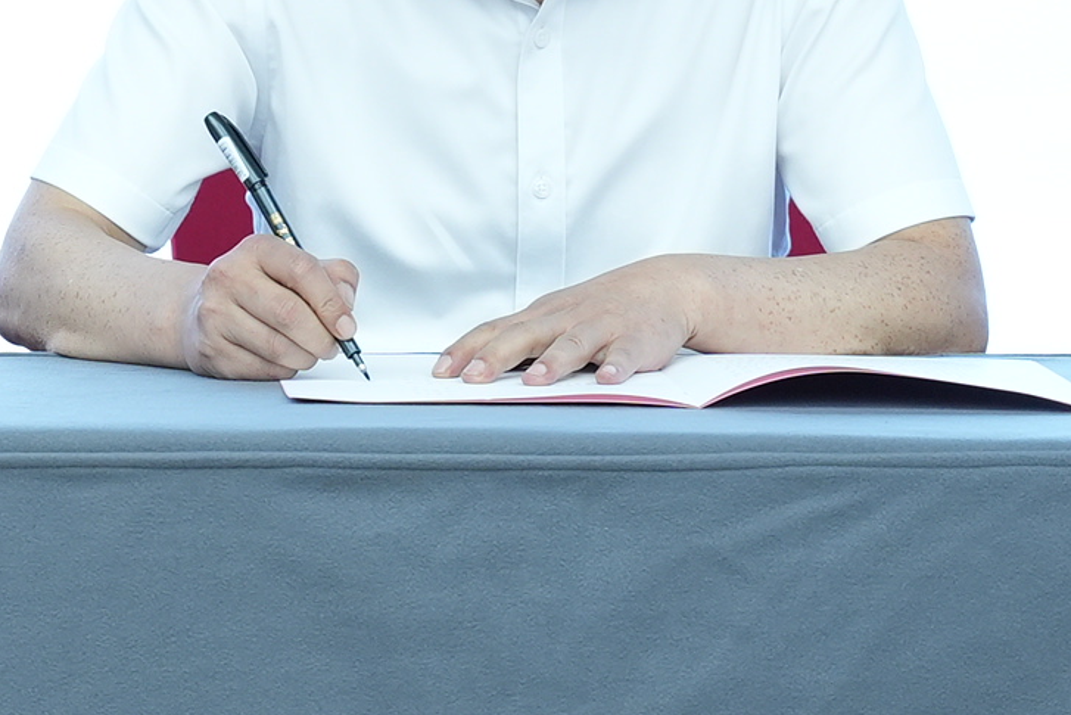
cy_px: -450
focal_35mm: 245
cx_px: -283
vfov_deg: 5.5
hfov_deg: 8.3
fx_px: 7285
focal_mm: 50.8
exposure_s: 1/80
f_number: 3.2
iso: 640
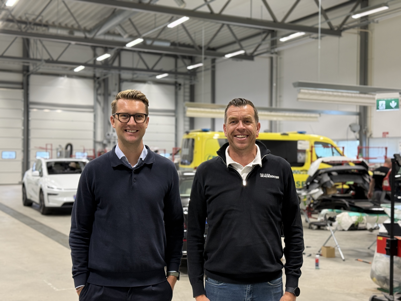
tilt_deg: +1.1
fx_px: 556
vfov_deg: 30.3
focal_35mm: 48
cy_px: 150
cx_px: 200
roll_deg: -0.2
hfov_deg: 39.7
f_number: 1.78
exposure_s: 1/50
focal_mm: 6.76
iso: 80
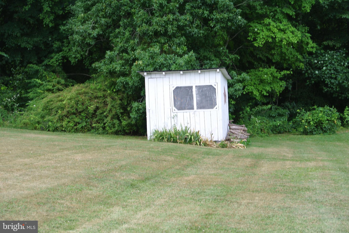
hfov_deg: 25.0
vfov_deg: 16.9
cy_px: 116
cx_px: 174
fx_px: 786
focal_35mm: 81
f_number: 5.6
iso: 100
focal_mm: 30
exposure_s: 1/100
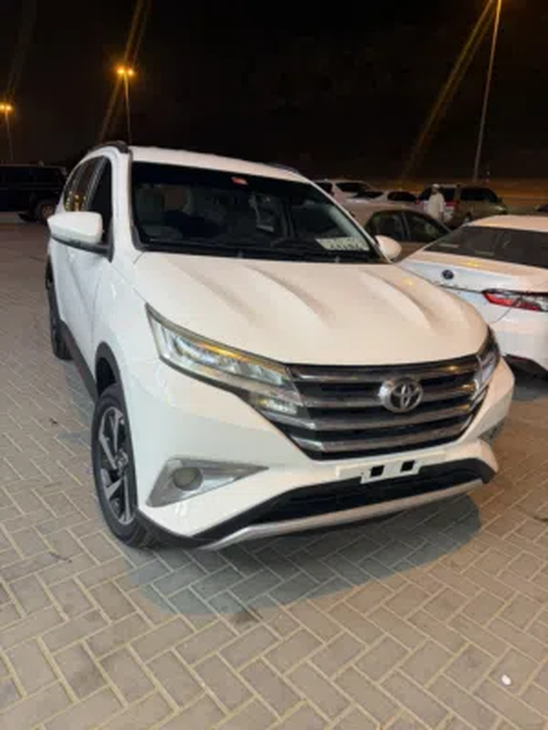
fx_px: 507
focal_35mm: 24
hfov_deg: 56.8
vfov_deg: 71.6
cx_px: 274
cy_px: 365
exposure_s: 1/50
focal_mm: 6.76
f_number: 1.78
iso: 125
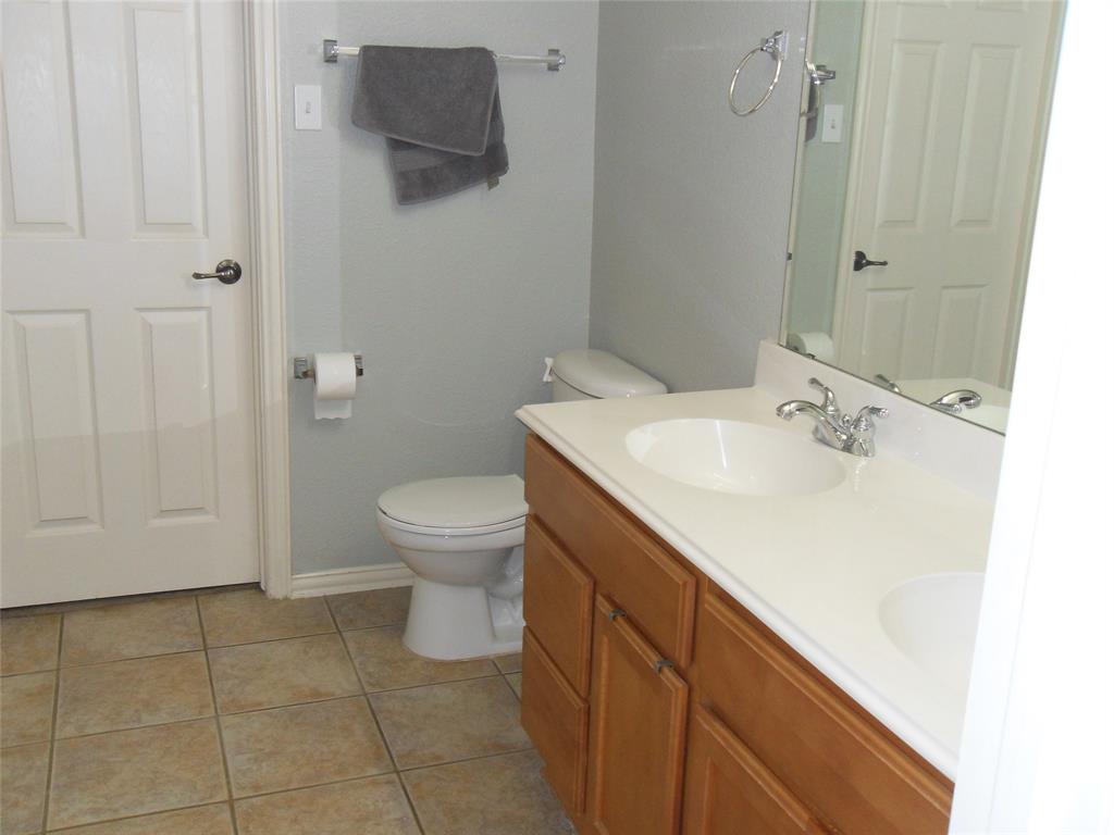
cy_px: 418
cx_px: 557
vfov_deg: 40.7
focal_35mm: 35
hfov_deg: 52.6
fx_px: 1126
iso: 160
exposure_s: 1/45
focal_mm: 6.3
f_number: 3.5
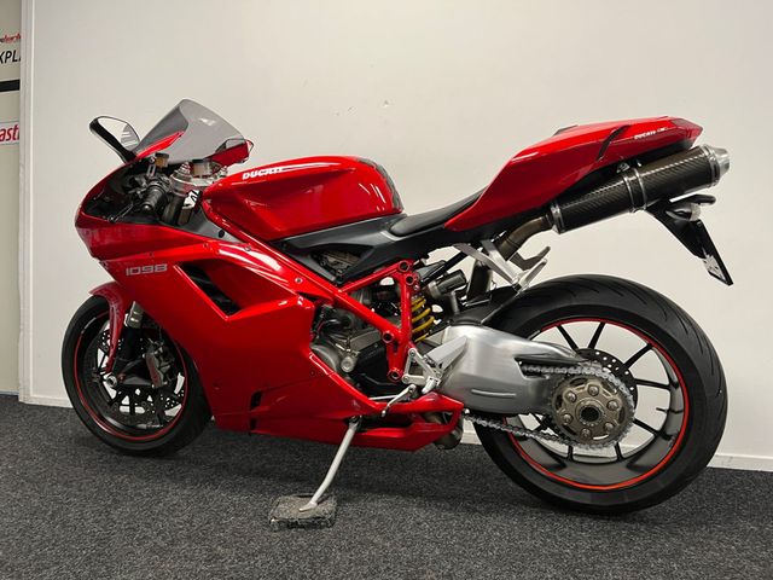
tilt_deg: -0.9
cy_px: 290
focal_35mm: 26
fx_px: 581
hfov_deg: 67.3
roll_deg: -0.6
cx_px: 386
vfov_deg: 53.1
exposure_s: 1/50
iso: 100
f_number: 1.6
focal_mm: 5.1
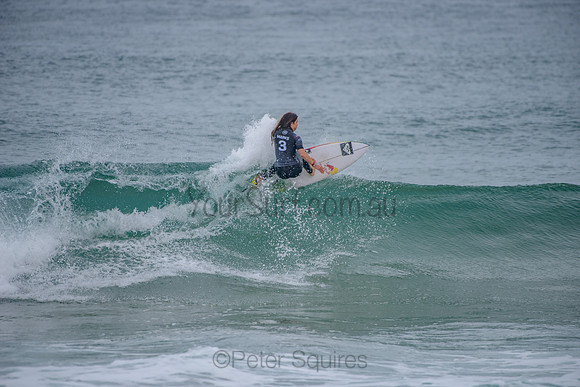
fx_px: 8057
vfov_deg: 2.8
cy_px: 194
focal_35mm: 500
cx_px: 290
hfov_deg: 4.1
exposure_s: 1/2000
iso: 280
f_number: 5.6
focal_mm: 500
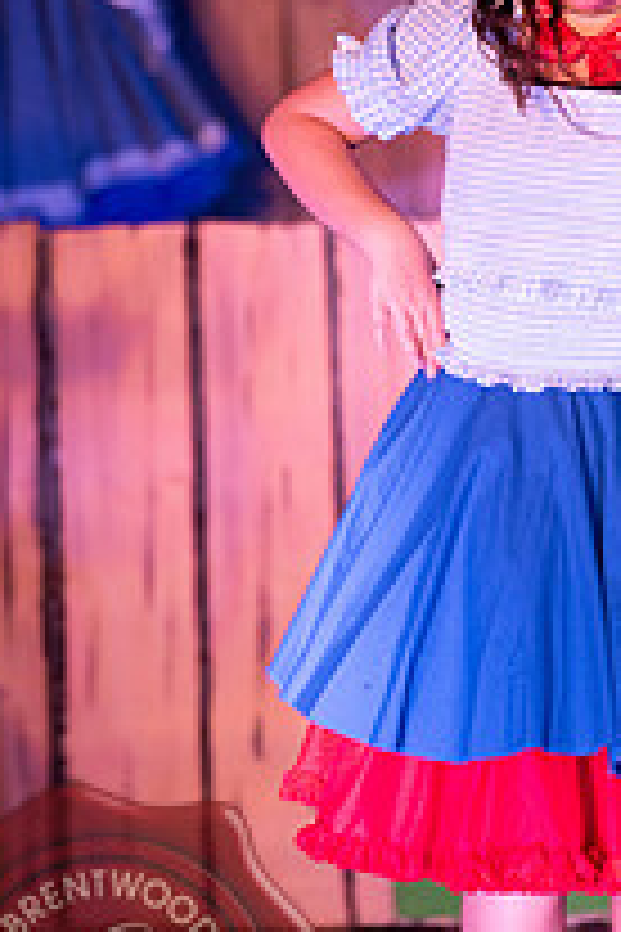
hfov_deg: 3.2
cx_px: 536
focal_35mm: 434
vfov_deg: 4.7
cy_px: 302
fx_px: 11229
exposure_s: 1/200
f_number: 2.8
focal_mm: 200
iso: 1100
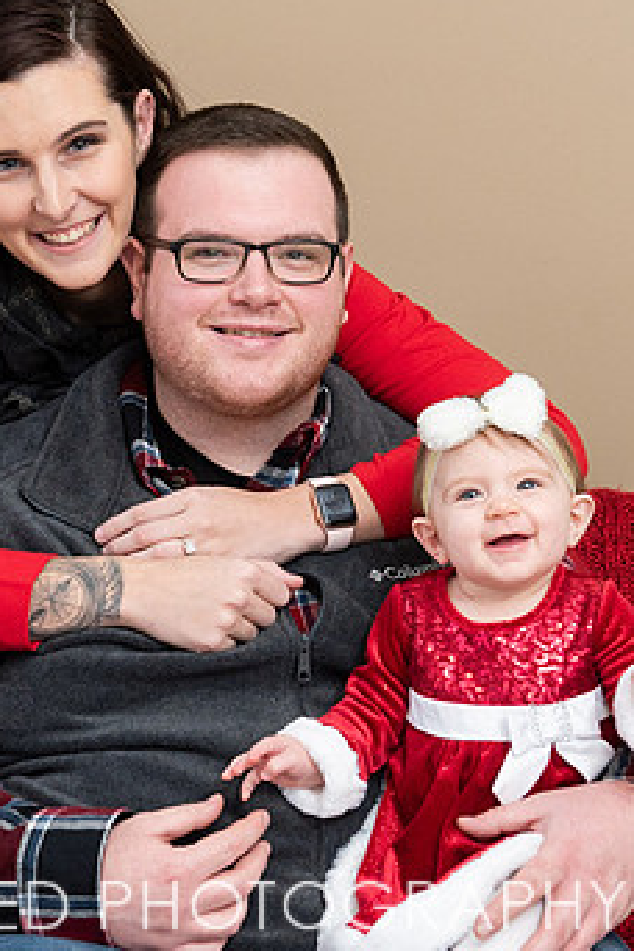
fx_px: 2694
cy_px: 406
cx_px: 265
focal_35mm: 102
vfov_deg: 20.0
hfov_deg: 13.4
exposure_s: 1/200
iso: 1250
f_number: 5.6
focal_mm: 58
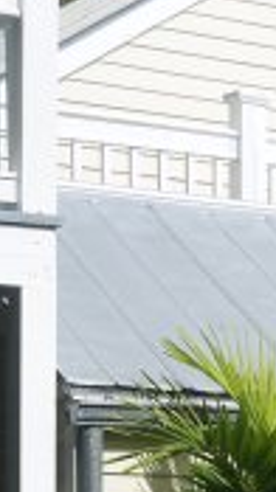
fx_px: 2506
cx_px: 828
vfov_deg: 10.9
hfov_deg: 5.9
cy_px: 662
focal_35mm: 192
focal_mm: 26
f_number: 9
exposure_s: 1/180
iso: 100
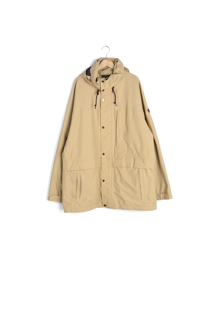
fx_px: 400
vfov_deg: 44.5
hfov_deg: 30.5
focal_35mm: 44
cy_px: 164
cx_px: 109
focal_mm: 44
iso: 100
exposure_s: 1/125
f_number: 11
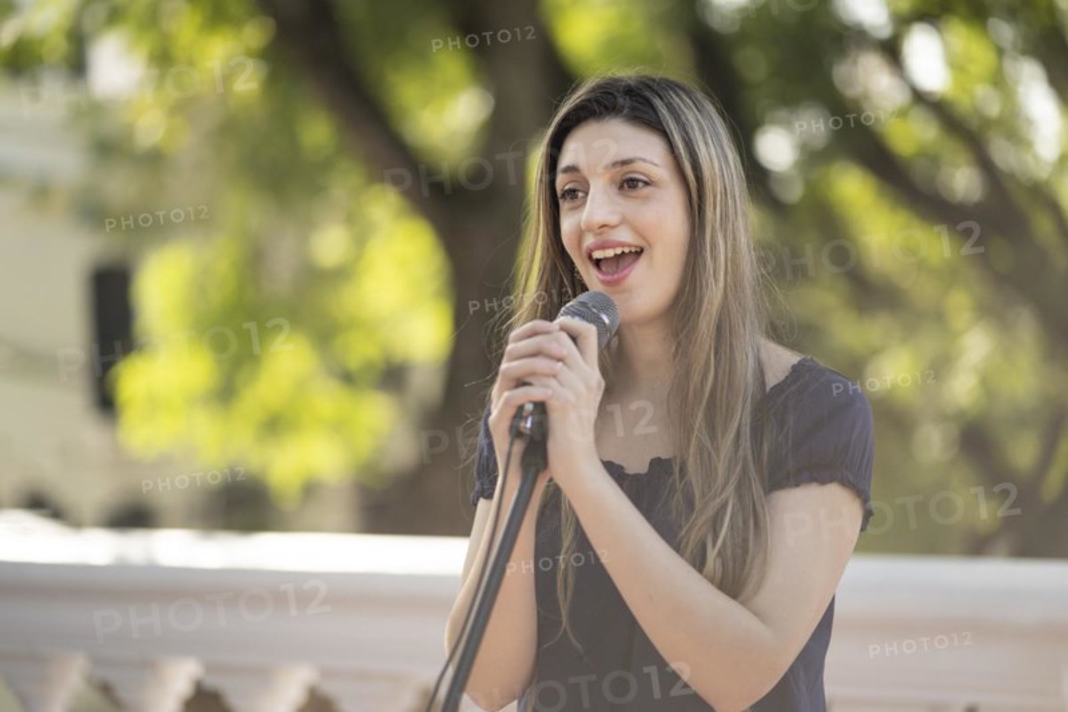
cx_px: 534
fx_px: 2521
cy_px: 356
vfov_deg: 16.1
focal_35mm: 85
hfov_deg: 23.9
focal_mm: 85
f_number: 1.8
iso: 500
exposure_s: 1/2500
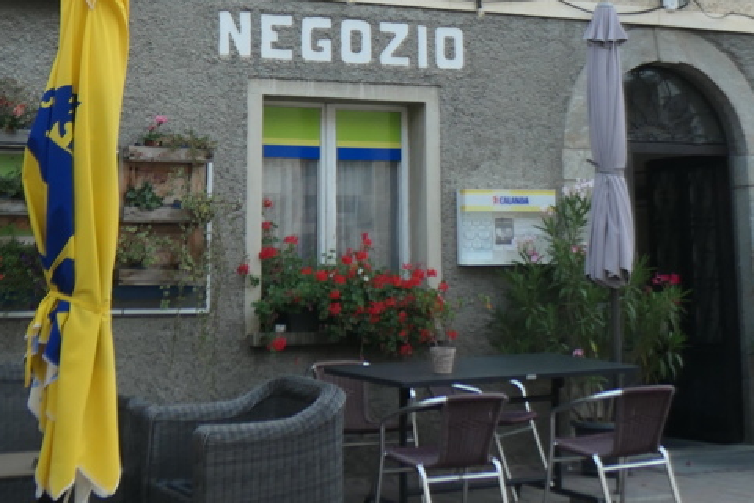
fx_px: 1571
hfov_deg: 27.0
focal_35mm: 75
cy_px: -145
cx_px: 346
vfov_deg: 17.1
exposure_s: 1/320
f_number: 3.3
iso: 200
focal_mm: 8.8
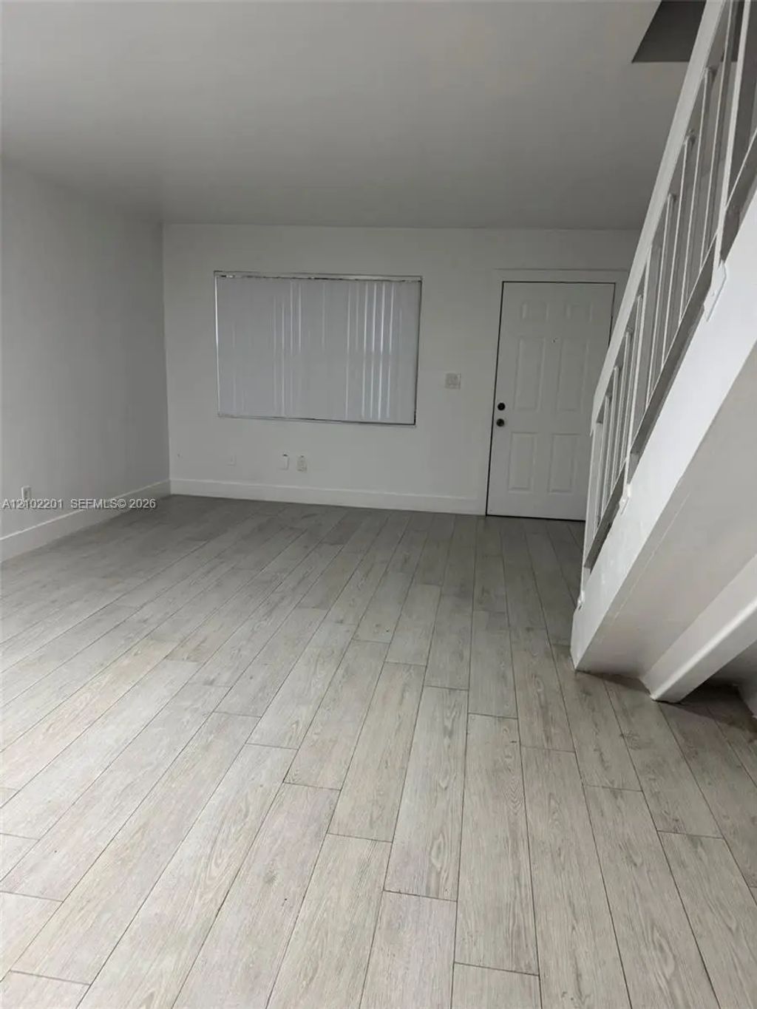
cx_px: 378
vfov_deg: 71.6
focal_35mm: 24
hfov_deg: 56.8
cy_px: 504
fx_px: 700
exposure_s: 1/60
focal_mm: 6.76
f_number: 1.78
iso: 200
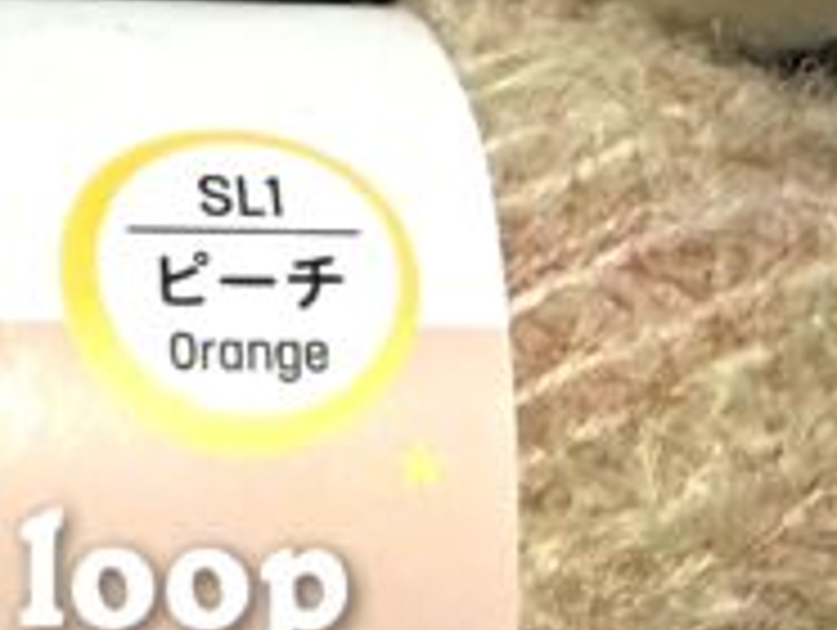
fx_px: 3196
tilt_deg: -79.5
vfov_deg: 11.0
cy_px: -166
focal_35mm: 132
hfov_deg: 14.8
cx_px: 135
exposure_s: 1/100
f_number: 2.2
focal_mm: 2.22
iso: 200
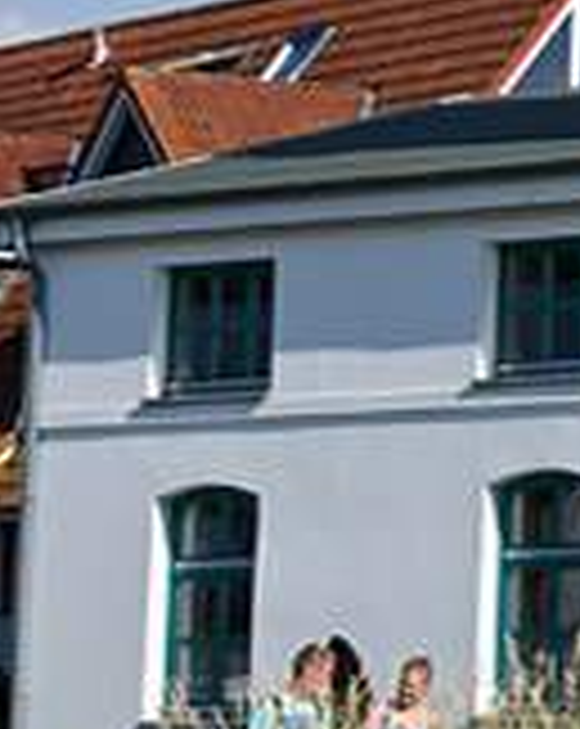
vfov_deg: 7.5
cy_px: -513
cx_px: 1254
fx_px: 5401
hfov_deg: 6.0
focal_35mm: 251
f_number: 8
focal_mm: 24
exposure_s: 1/640
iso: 100
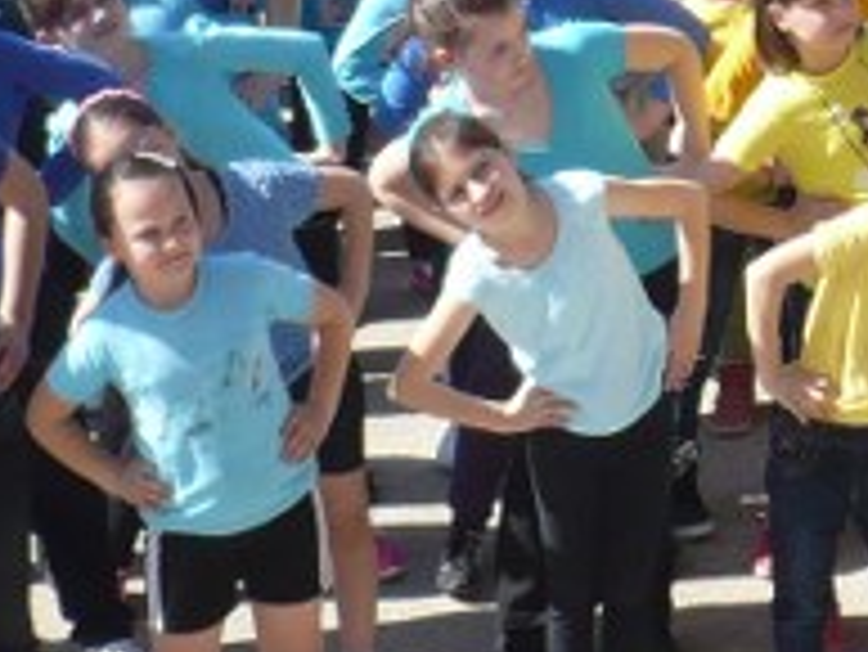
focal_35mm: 145
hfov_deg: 13.2
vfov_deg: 9.8
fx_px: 3638
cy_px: -423
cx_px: 1057
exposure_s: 1/800
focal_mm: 5.8
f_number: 2.8
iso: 100
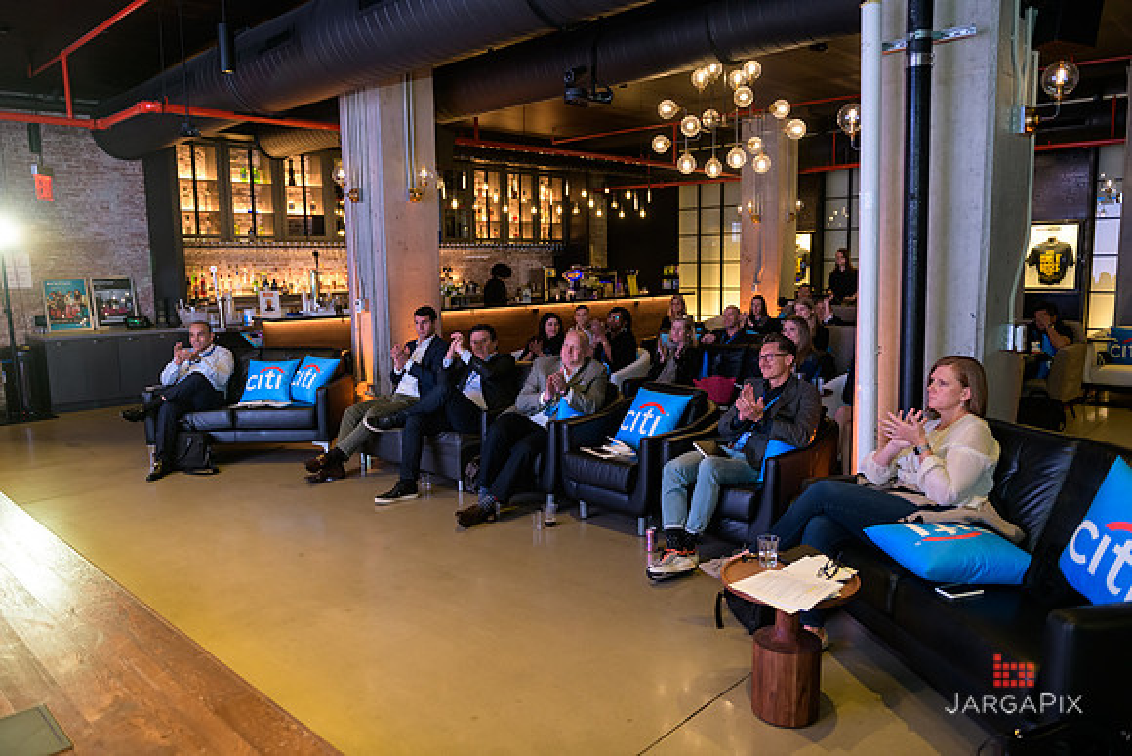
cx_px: 566
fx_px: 818
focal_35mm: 26
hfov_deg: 69.4
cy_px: 378
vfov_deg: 49.6
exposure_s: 1/125
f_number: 3.2
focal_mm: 26
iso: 1600
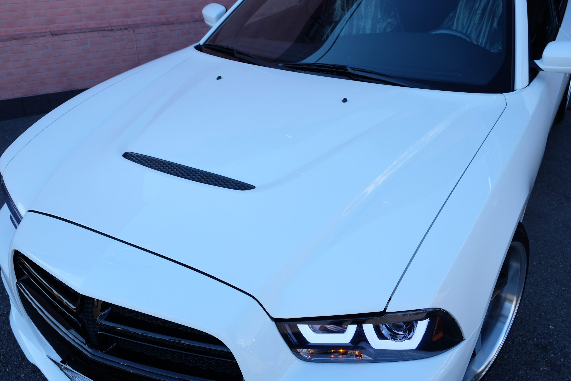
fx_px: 492
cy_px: 190
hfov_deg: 60.3
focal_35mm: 31
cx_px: 286
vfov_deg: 42.3
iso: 400
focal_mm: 20.5
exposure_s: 1/320
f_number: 5.6
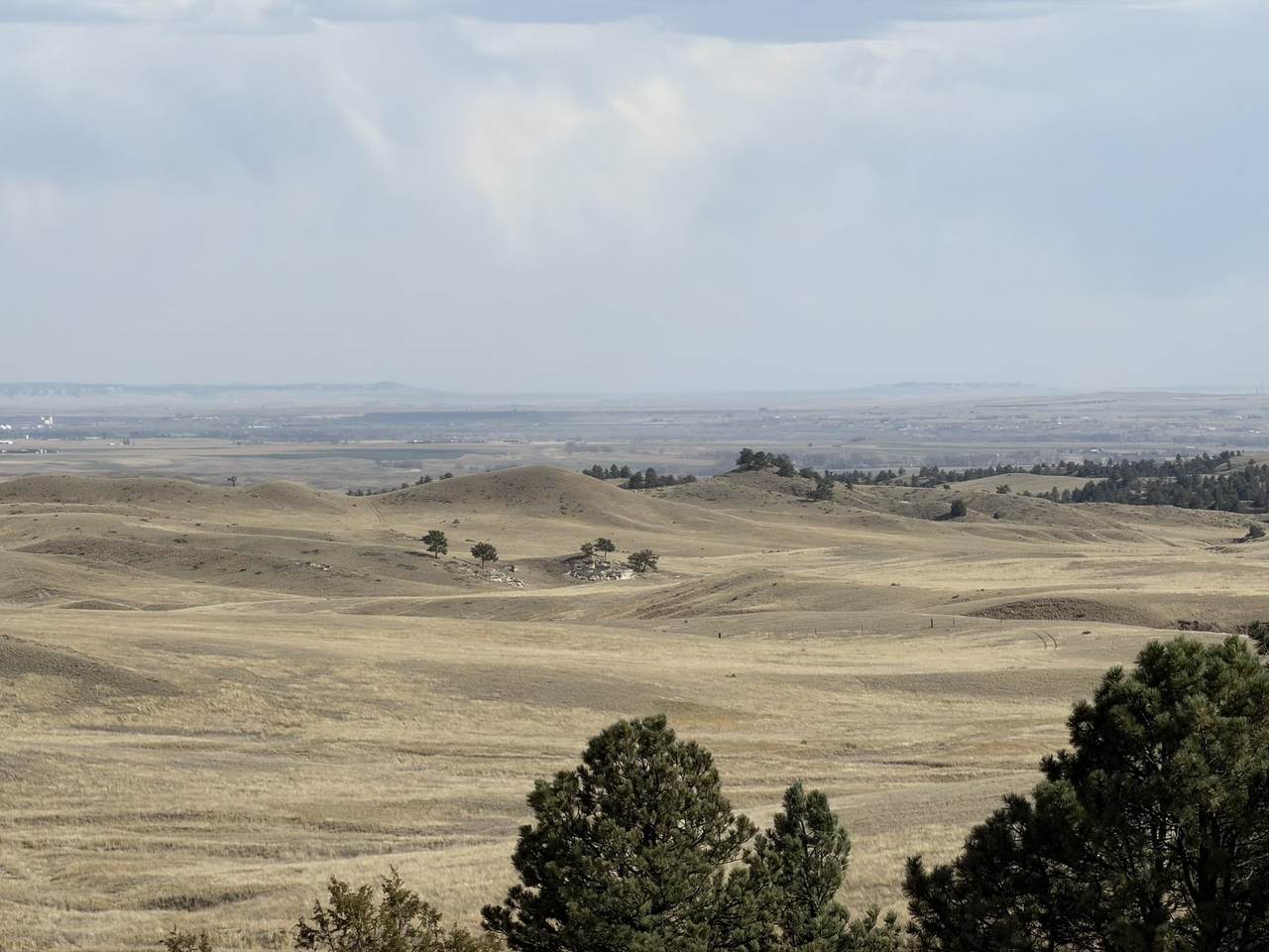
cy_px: 476
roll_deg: -0.3
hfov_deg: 9.9
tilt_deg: -1.8
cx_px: 634
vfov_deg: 7.4
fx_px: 7332
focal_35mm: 200
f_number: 2.8
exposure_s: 1/1139
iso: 20
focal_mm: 16.89
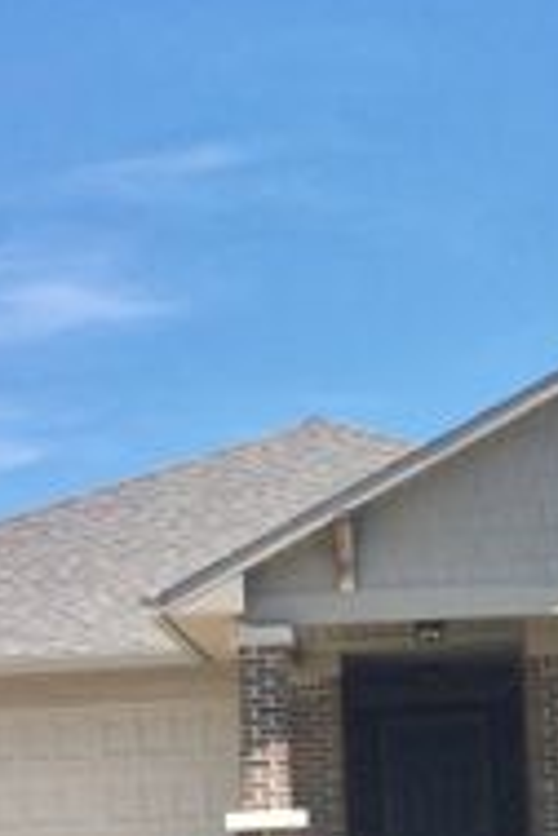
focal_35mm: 85
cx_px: 376
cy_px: 668
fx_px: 1976
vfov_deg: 23.6
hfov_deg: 16.0
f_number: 2.4
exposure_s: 1/1567
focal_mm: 3.3
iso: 25
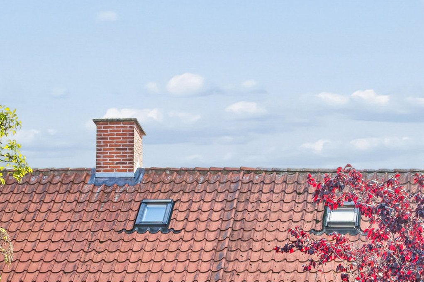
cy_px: 431
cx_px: 428
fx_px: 1283
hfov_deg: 18.3
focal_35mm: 109
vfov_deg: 12.0
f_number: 9
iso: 160
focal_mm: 29
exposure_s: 1/125
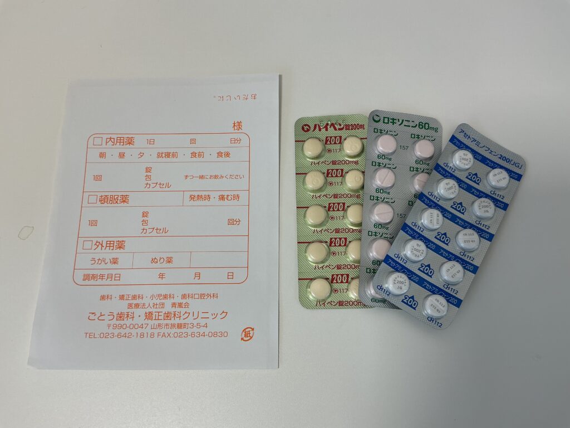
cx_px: 285
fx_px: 478
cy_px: 214
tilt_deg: -74.9
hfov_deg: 61.7
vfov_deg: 48.2
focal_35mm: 29
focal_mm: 3
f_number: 1.8
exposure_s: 1/120
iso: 25
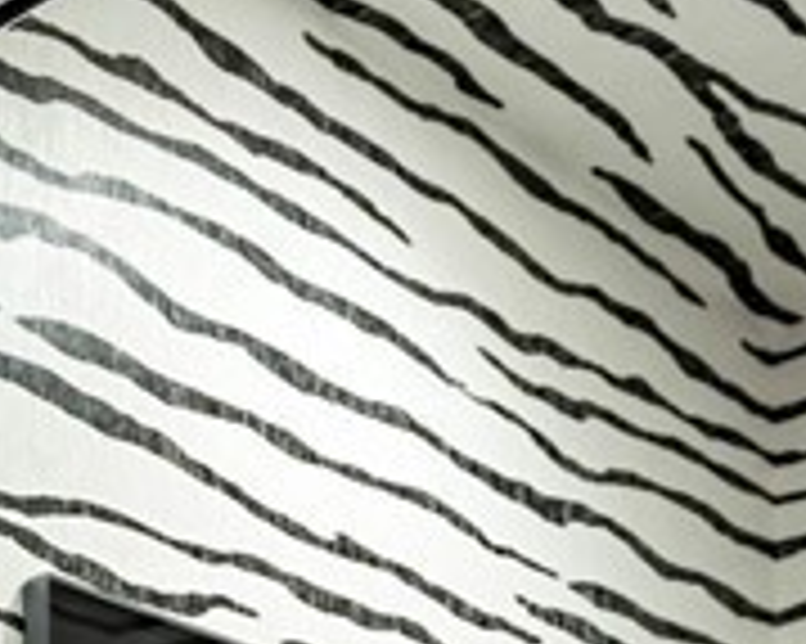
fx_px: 2170
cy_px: 1450
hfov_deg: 16.7
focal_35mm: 91
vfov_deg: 13.4
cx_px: -729
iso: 900
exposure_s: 1/15
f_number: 4
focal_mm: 16
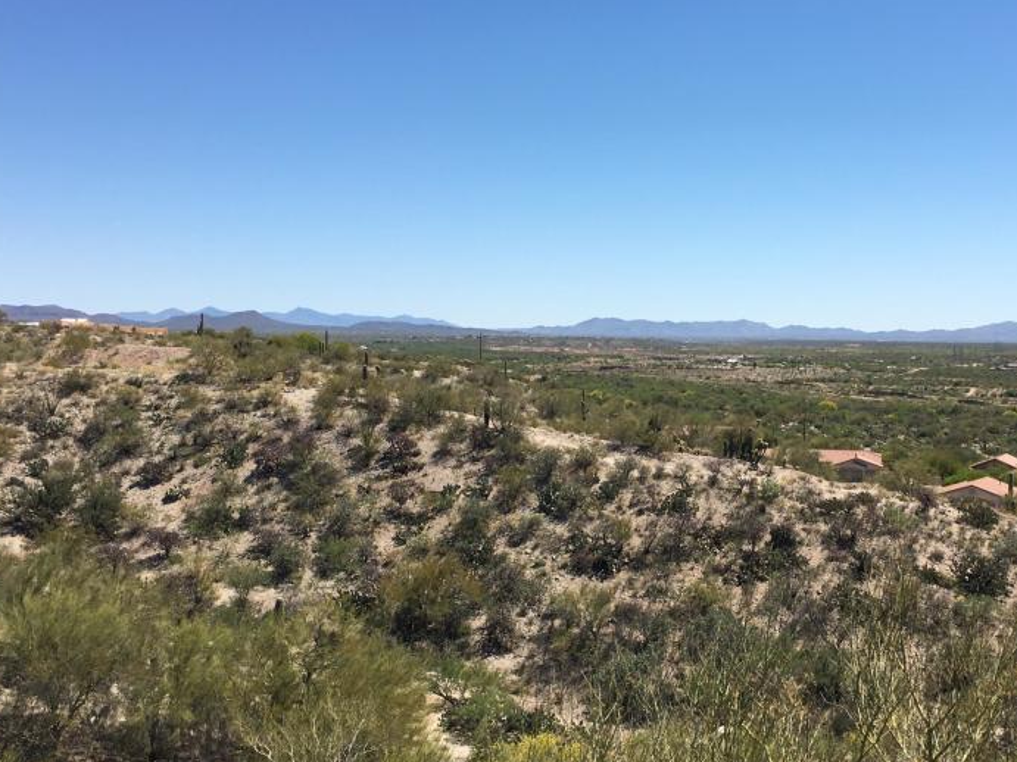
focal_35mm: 43
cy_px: 390
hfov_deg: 43.5
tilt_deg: -0.9
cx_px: 639
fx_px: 1263
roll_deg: +0.0
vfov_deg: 33.6
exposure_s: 1/1923
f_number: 2.2
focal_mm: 4.15
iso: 25
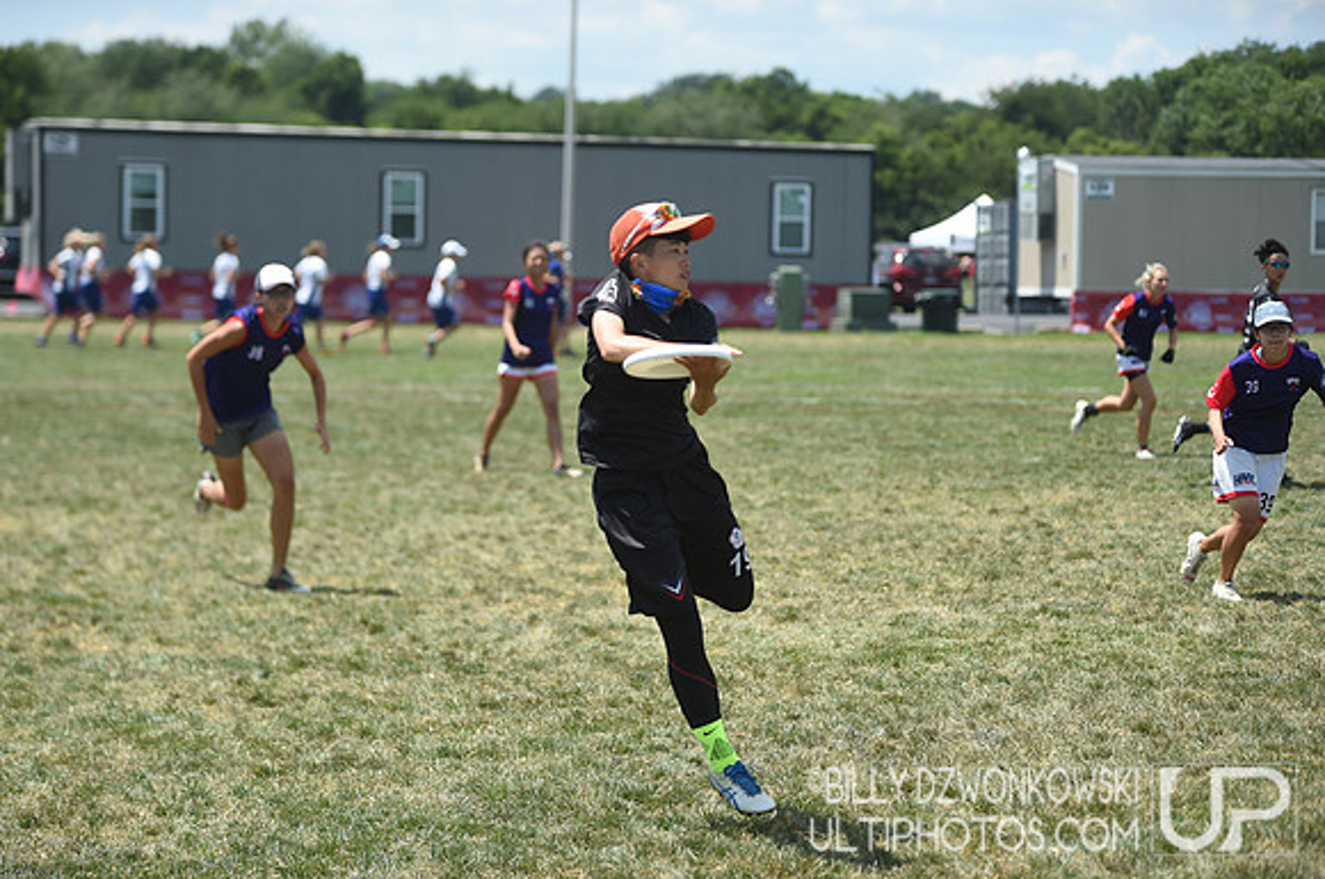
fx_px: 3859
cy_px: 440
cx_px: 662
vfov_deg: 13.0
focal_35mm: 105
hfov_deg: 19.5
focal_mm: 105
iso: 100
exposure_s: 1/1250
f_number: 2.8
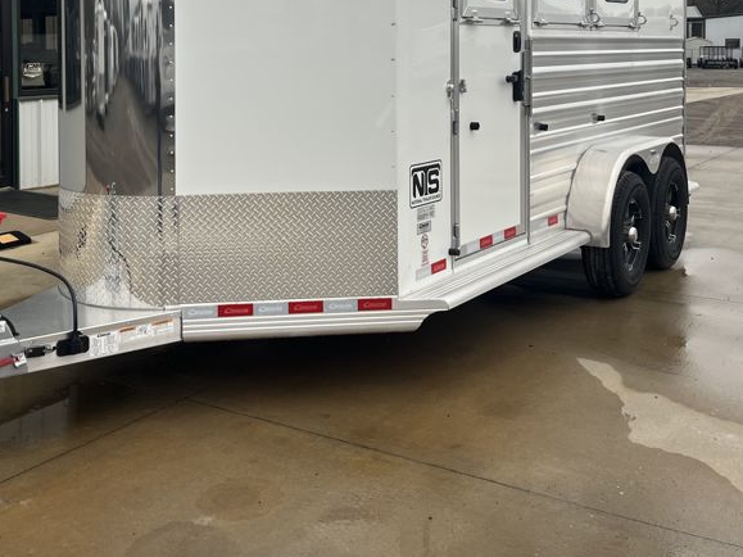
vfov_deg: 30.3
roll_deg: +0.7
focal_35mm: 46
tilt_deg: -0.8
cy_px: 68
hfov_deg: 40.9
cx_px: 268
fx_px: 987
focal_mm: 5.1
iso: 50
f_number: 1.6
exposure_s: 1/621
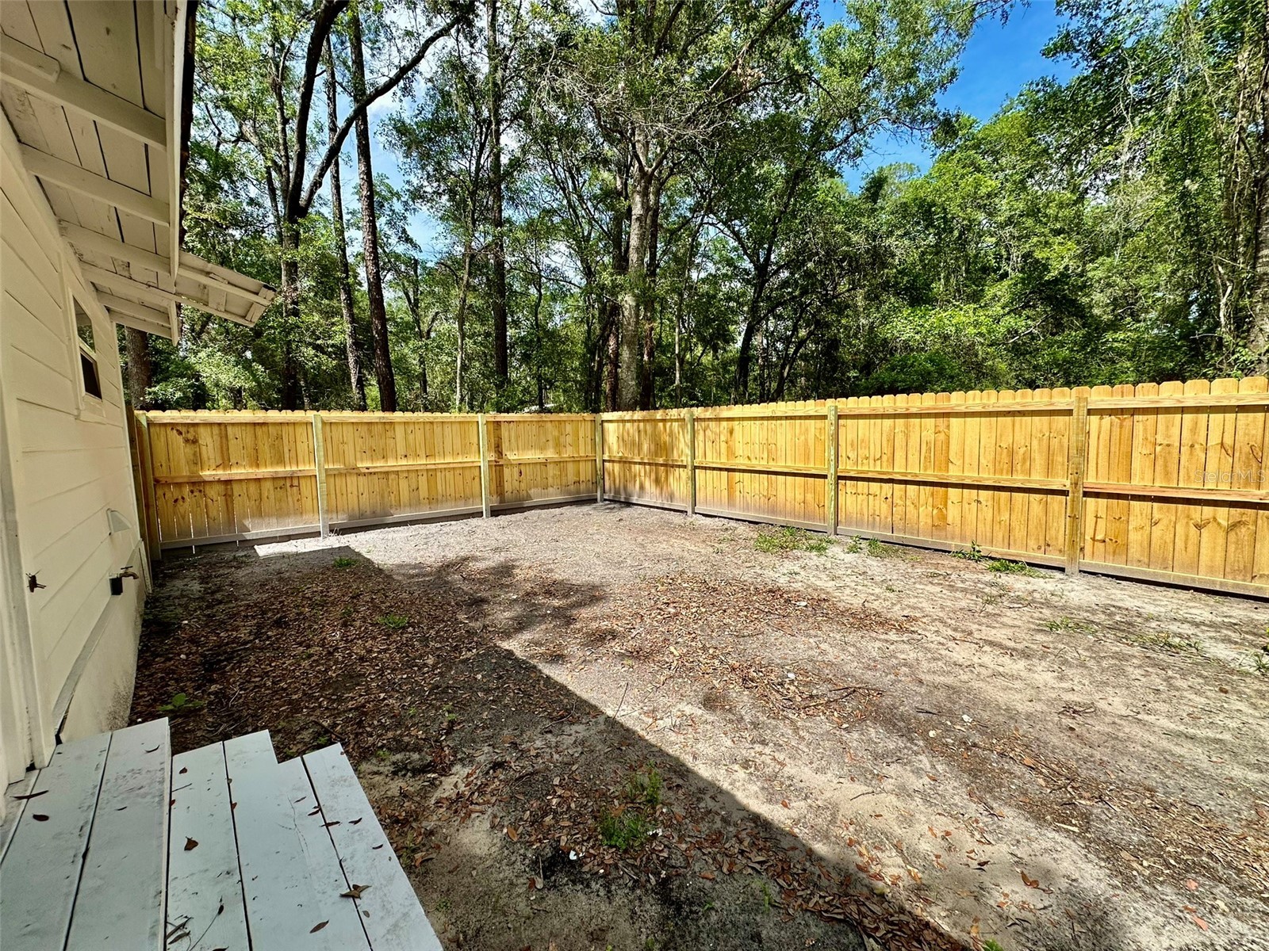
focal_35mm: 14
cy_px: 476
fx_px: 513
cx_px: 634
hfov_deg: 102.1
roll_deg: +0.9
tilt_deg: -5.5
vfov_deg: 85.7
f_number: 2.2
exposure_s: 1/1553
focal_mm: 2.22
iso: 50
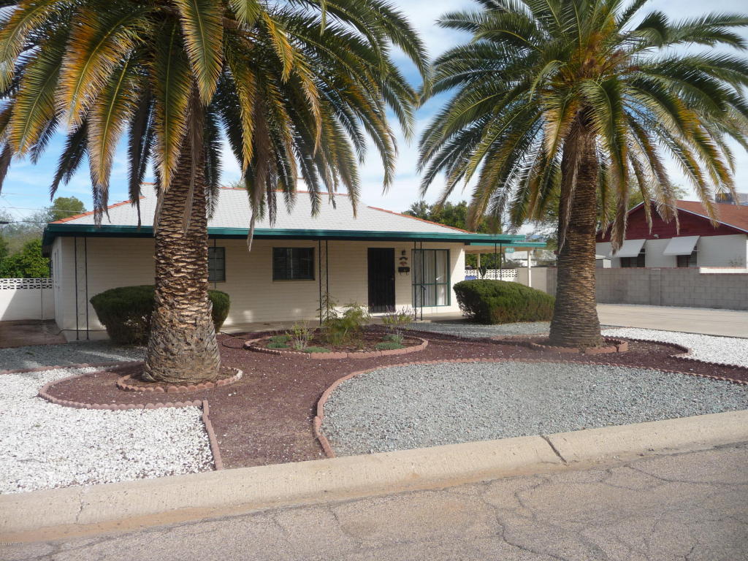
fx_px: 605
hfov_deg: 63.4
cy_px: 280
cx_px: 374
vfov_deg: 49.7
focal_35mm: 28
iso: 100
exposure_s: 1/800
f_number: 3.3
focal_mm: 4.7
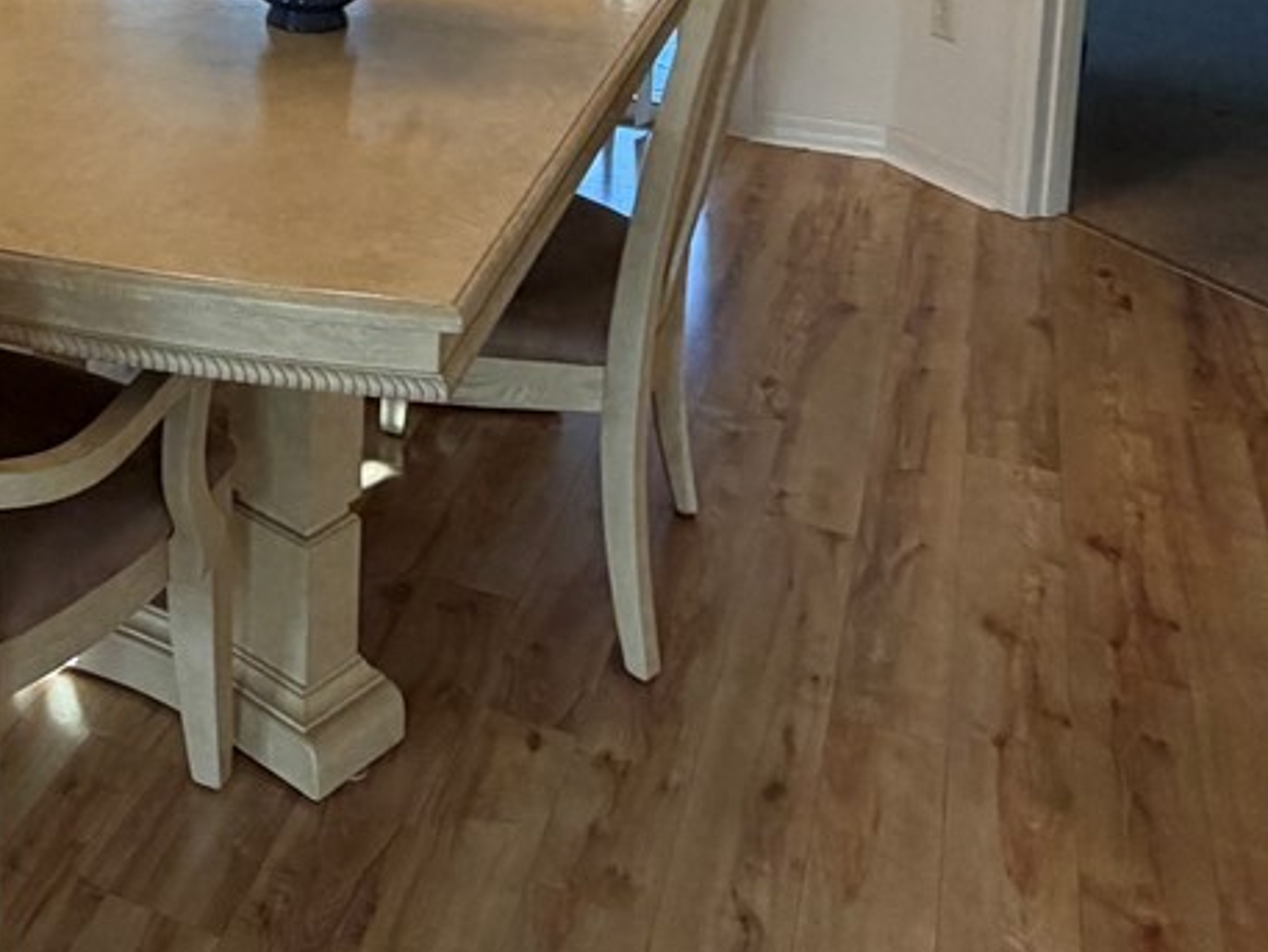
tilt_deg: -9.7
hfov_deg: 36.0
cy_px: -208
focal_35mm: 49
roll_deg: -0.2
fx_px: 1795
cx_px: 78
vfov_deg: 26.3
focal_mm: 2.22
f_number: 2.2
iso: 200
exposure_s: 1/60
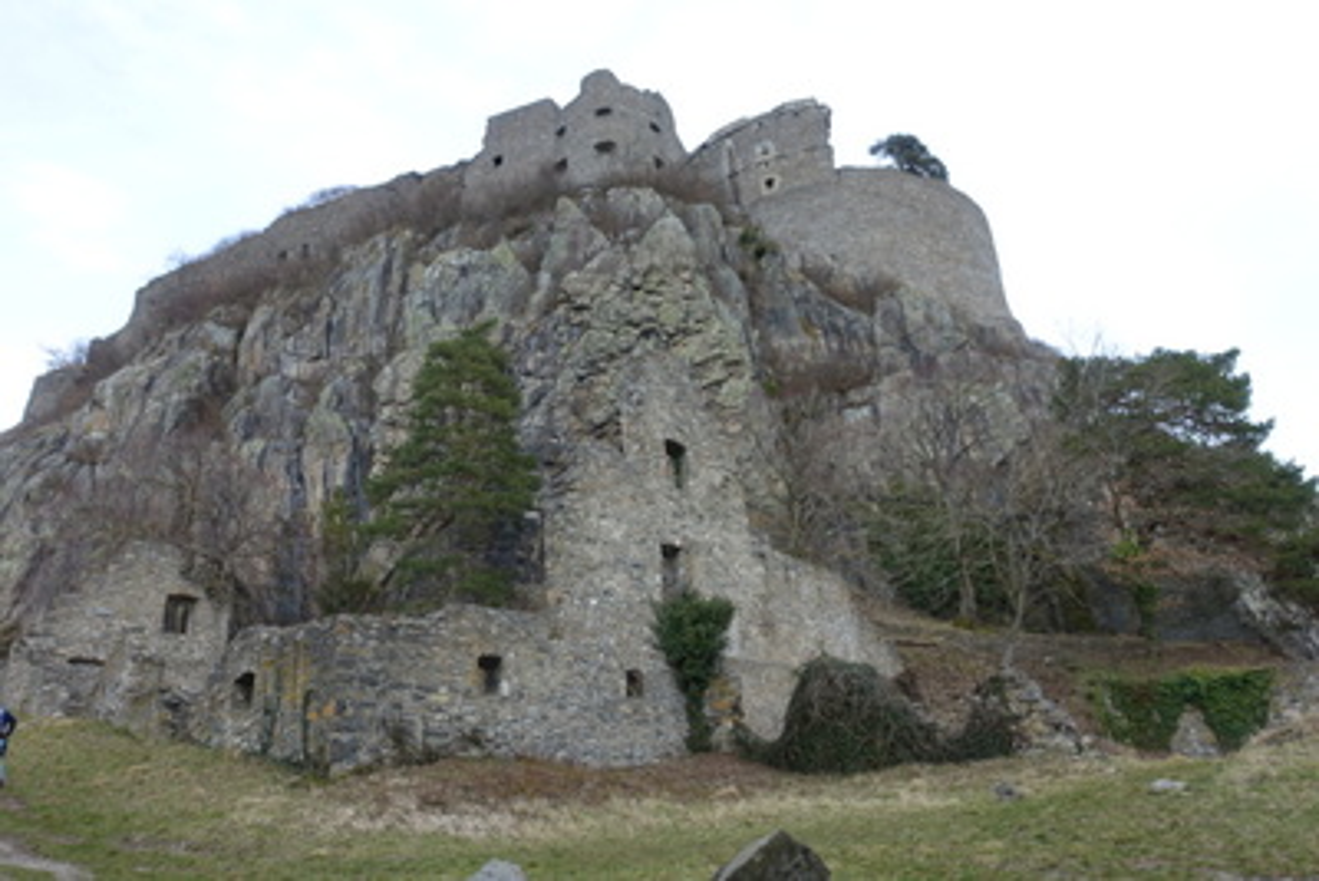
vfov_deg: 53.2
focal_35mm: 24
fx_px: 880
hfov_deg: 73.7
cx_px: 660
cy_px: 440
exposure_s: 1/125
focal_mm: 8.8
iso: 125
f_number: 5.6
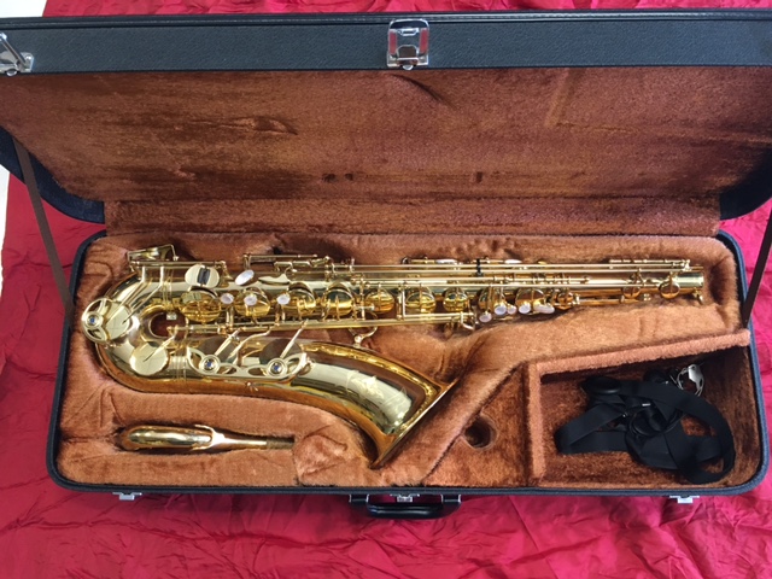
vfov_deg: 48.2
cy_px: 290
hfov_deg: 61.7
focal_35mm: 29
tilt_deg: -74.2
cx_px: 386
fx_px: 647
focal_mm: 4.15
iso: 200
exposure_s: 1/33
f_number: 2.2
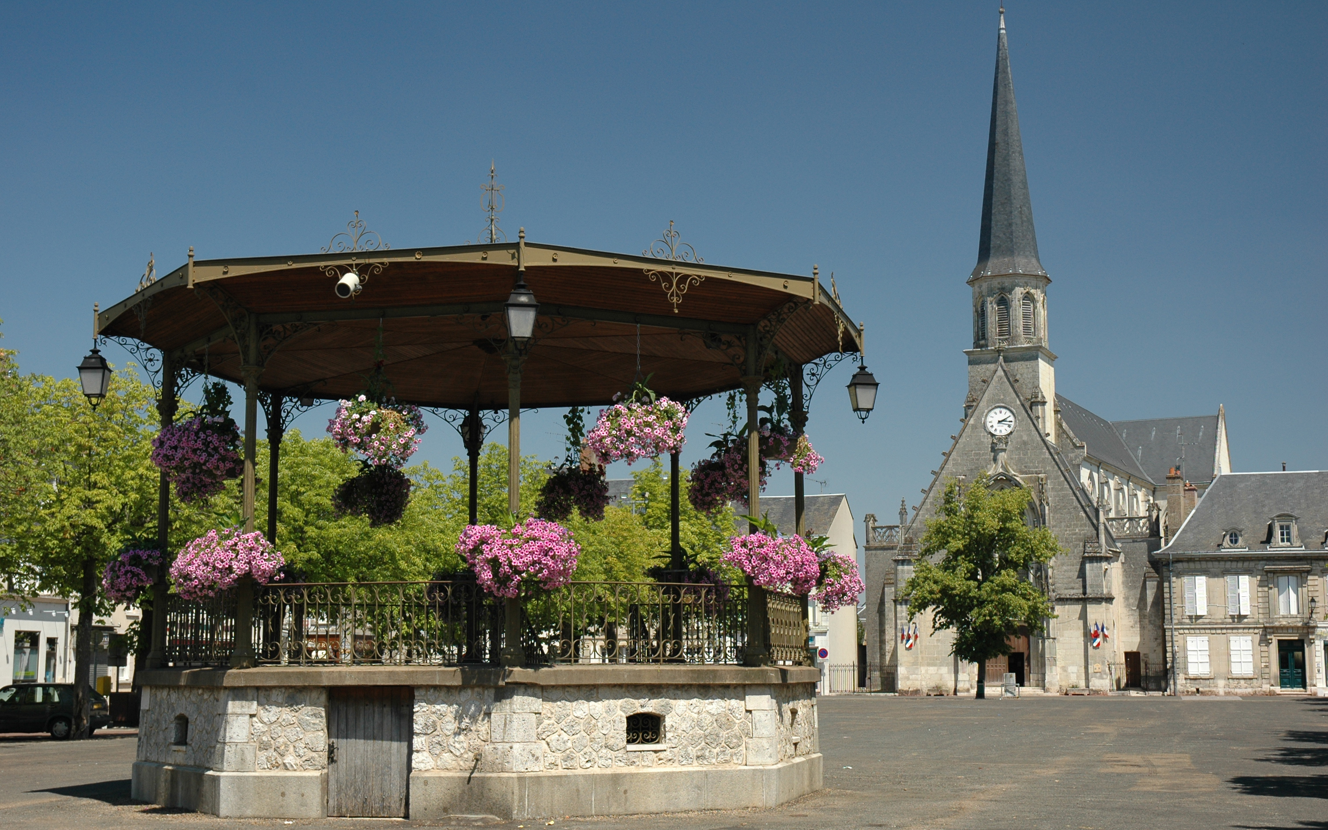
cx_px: 664
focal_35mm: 54
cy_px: 430
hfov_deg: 37.9
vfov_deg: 24.2
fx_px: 1937
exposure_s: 1/200
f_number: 7.1
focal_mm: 35
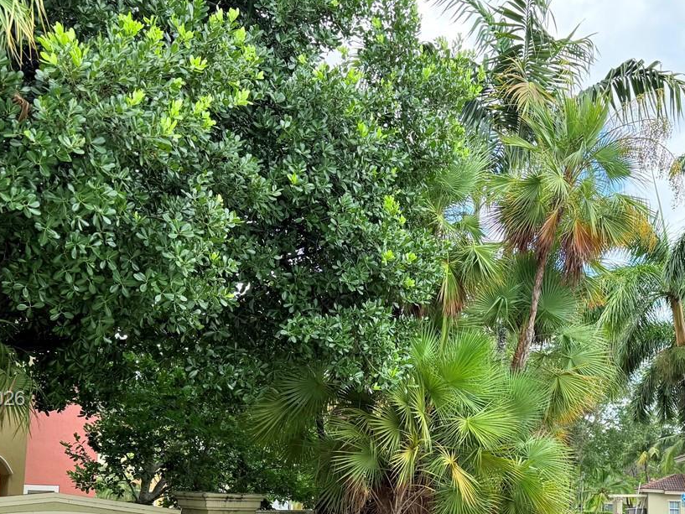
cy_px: 400
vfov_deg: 30.3
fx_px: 930
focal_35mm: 47
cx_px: 435
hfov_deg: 40.1
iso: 100
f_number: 1.78
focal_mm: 6.76
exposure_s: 1/1385
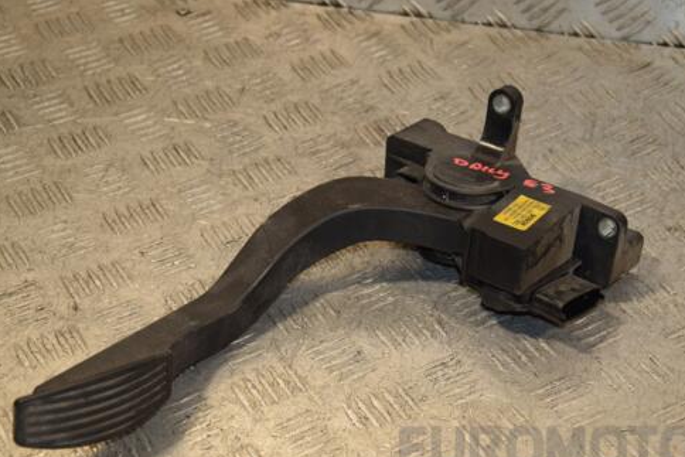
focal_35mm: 84
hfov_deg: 24.3
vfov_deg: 16.3
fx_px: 1591
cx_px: 372
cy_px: 259
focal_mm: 45
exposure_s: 1/160
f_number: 4.8
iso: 800
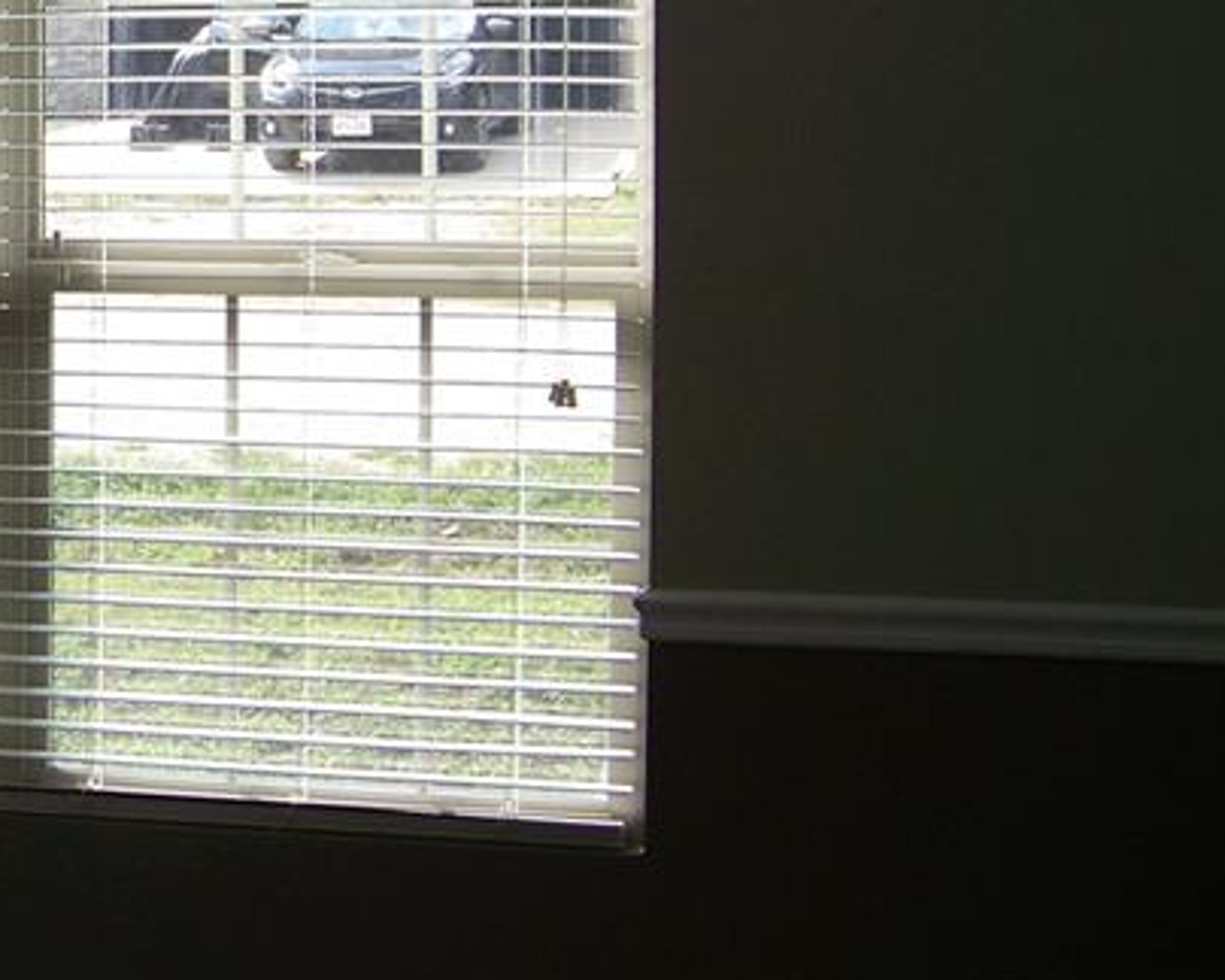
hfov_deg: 20.0
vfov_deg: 17.1
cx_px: -306
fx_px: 3226
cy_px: 170
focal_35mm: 89
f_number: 2.8
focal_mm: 5.85
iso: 64
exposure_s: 1/160
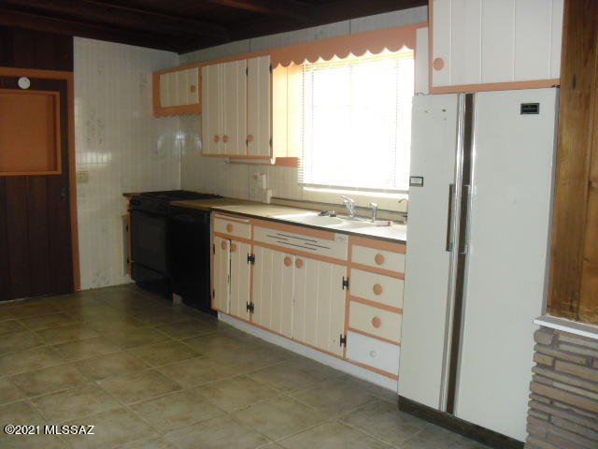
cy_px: 224
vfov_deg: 39.7
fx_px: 622
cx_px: 299
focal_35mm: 36
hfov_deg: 51.4
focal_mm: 6.3
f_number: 3.1
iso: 200
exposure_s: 1/100
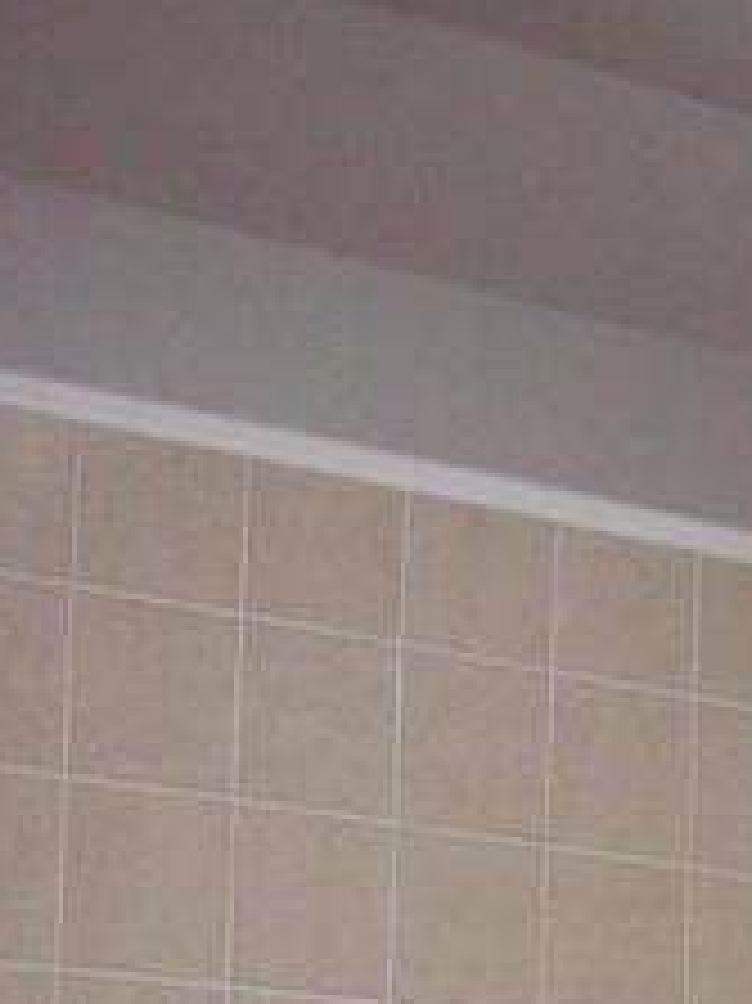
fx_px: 3595
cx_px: 955
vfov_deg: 14.9
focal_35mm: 124
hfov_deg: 11.6
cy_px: 1463
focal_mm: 6
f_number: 2.7
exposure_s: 1/64
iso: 140
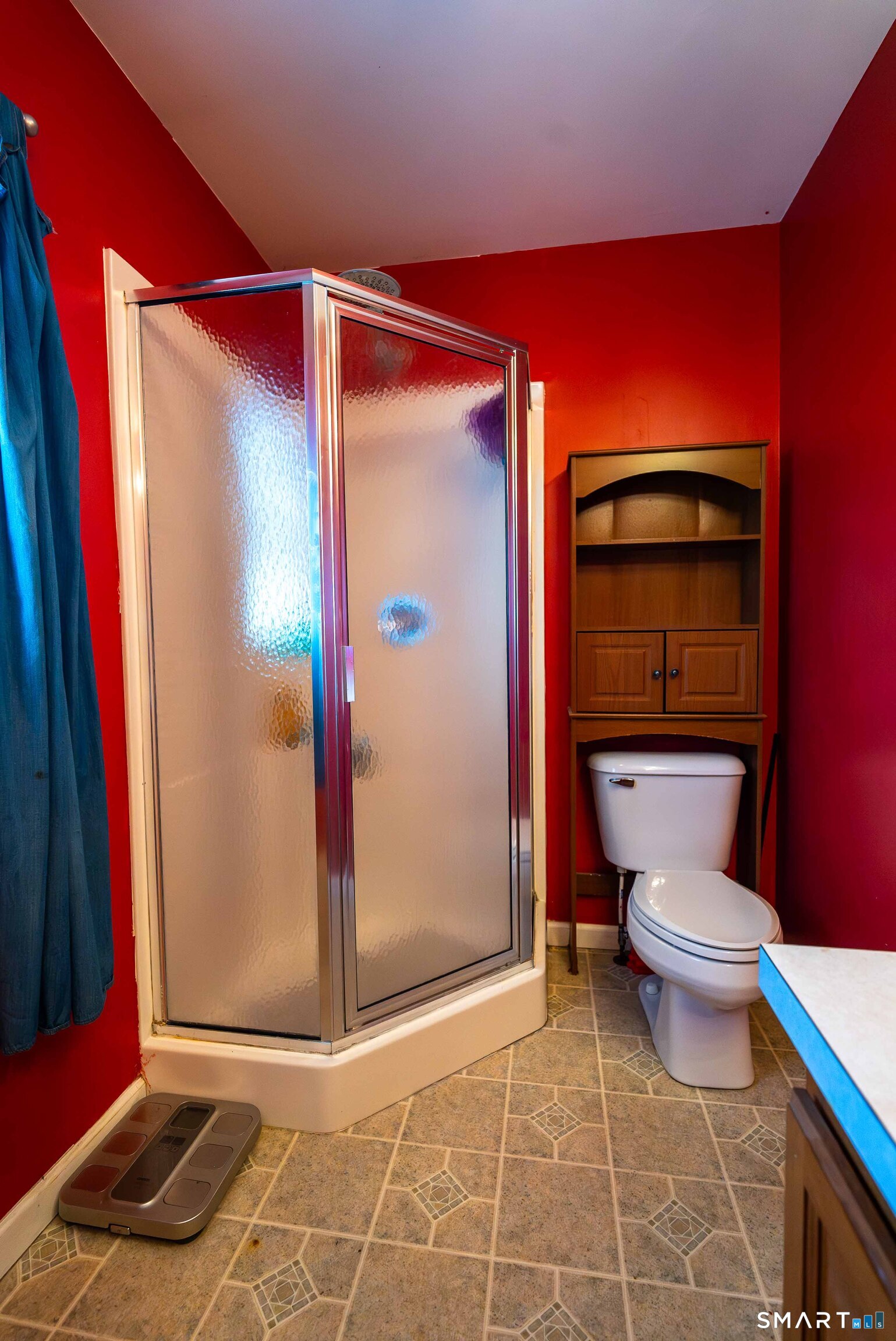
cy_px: 670
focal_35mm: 16
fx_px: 596
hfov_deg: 73.8
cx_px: 448
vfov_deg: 96.7
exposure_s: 1/250
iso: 4000
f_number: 4
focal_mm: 16
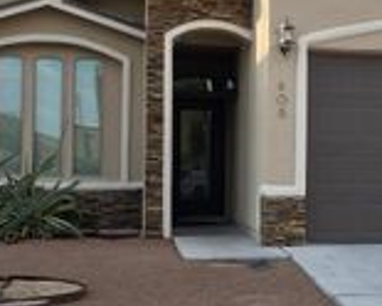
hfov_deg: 22.7
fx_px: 927
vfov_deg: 18.7
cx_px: 340
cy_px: 159
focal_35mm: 82
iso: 32
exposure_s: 1/1898
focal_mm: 4.25
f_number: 1.8
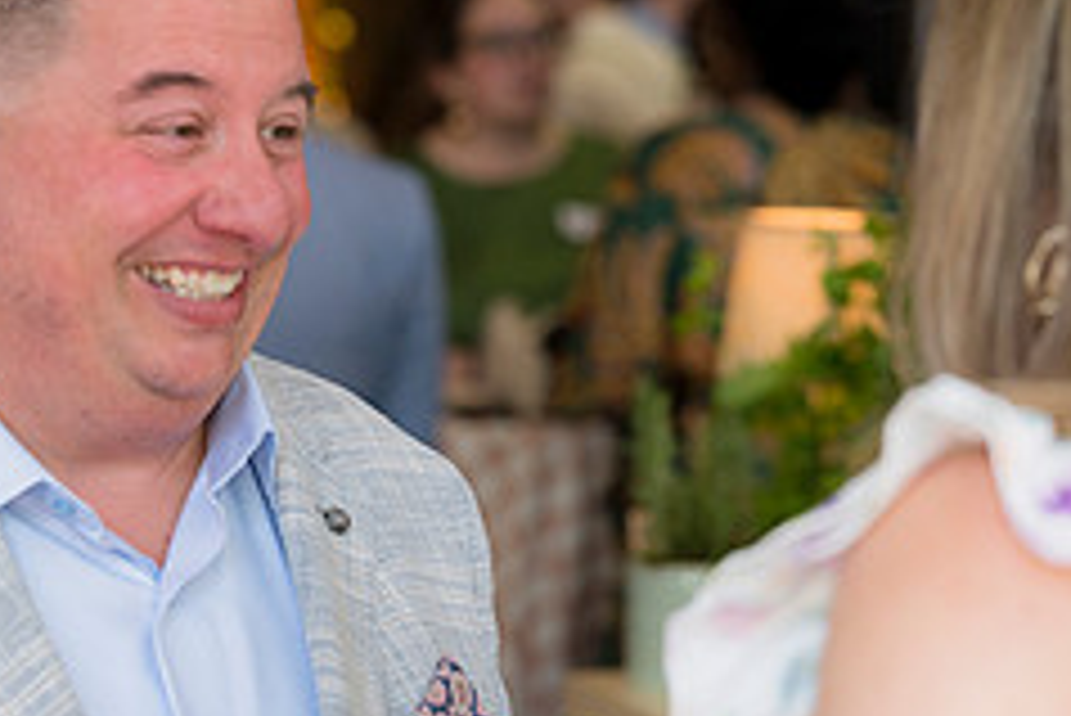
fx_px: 3989
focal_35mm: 134
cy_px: 412
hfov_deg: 15.2
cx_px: 306
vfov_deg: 10.2
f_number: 2.2
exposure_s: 1/160
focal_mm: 55
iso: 220
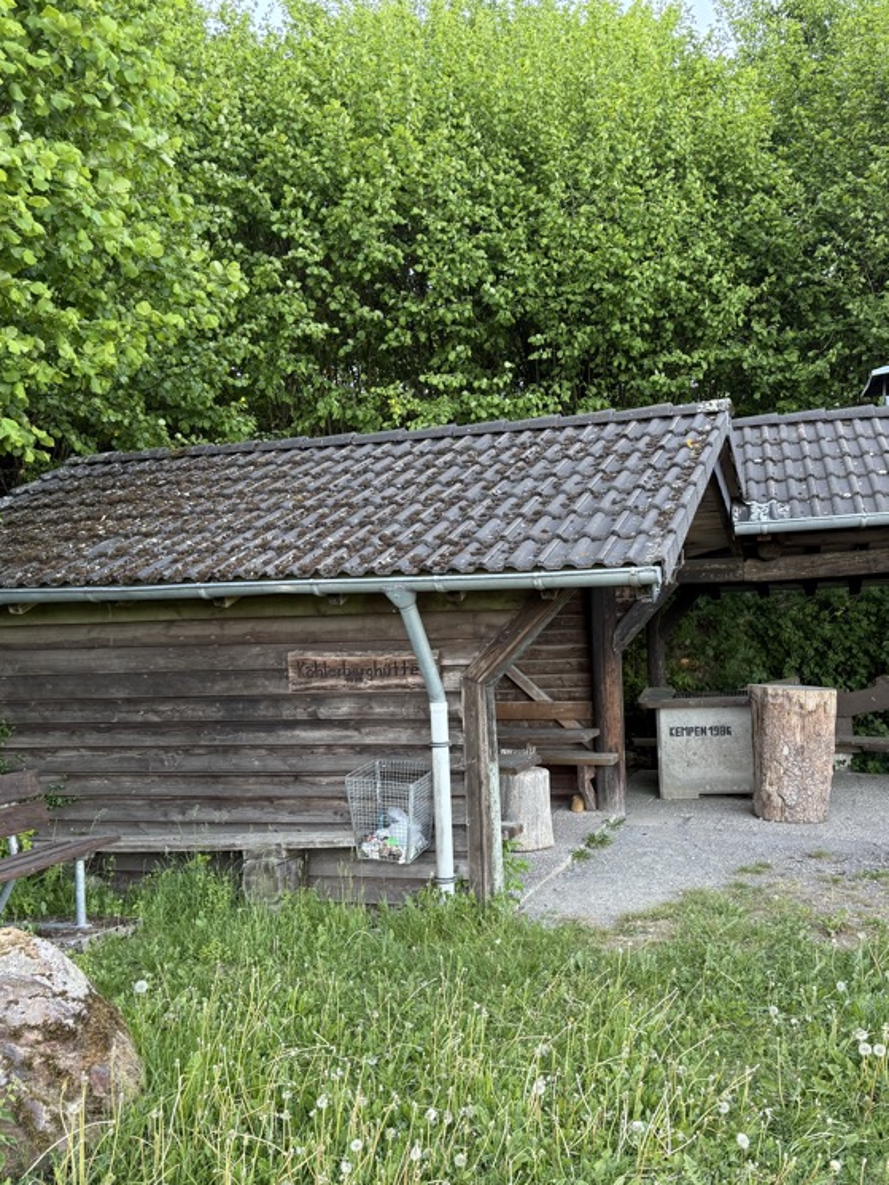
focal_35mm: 33
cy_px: 603
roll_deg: +3.1
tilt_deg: +0.8
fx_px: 1130
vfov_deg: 55.3
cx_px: 579
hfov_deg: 42.5
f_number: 1.78
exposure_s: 1/121
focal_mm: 6.76
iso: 100
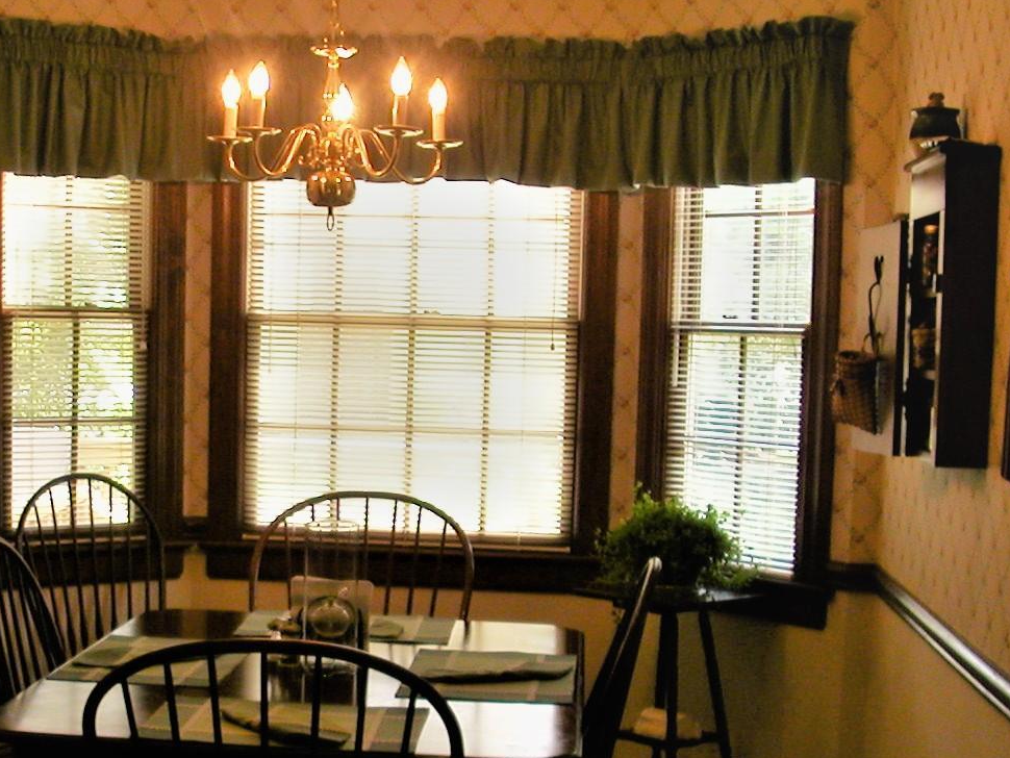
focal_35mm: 61
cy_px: 538
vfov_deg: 23.9
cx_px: 288
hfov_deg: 31.3
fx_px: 1780
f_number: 2.7
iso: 100
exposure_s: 1/63.9
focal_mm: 5.6
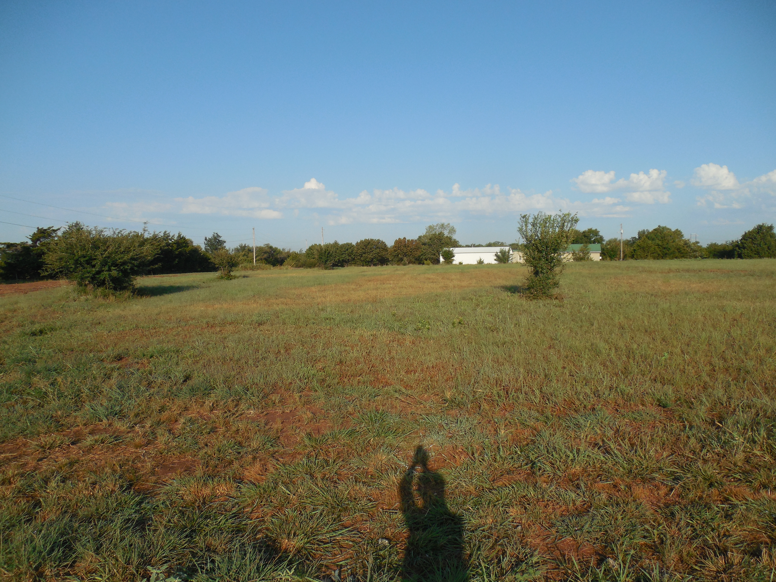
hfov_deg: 69.4
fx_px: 560
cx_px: 388
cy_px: 291
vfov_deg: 54.9
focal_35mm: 25
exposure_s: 1/500
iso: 125
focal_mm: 4.5
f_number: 6.6
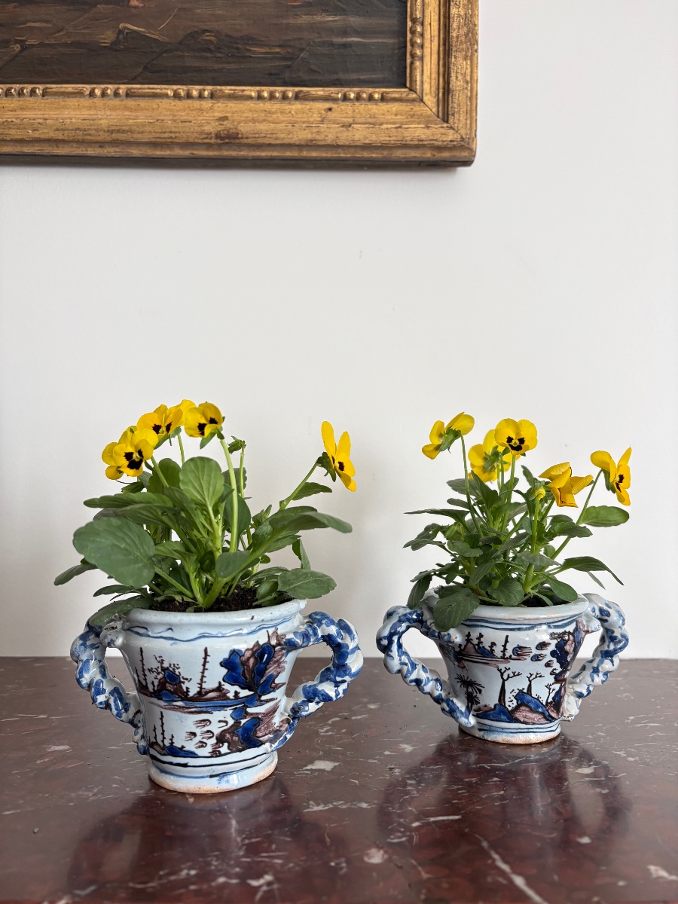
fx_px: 679
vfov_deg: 67.3
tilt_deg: +2.1
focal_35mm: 26
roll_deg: -1.6
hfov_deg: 53.1
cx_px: 339
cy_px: 452
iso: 125
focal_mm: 5.96
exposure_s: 1/60
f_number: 1.6
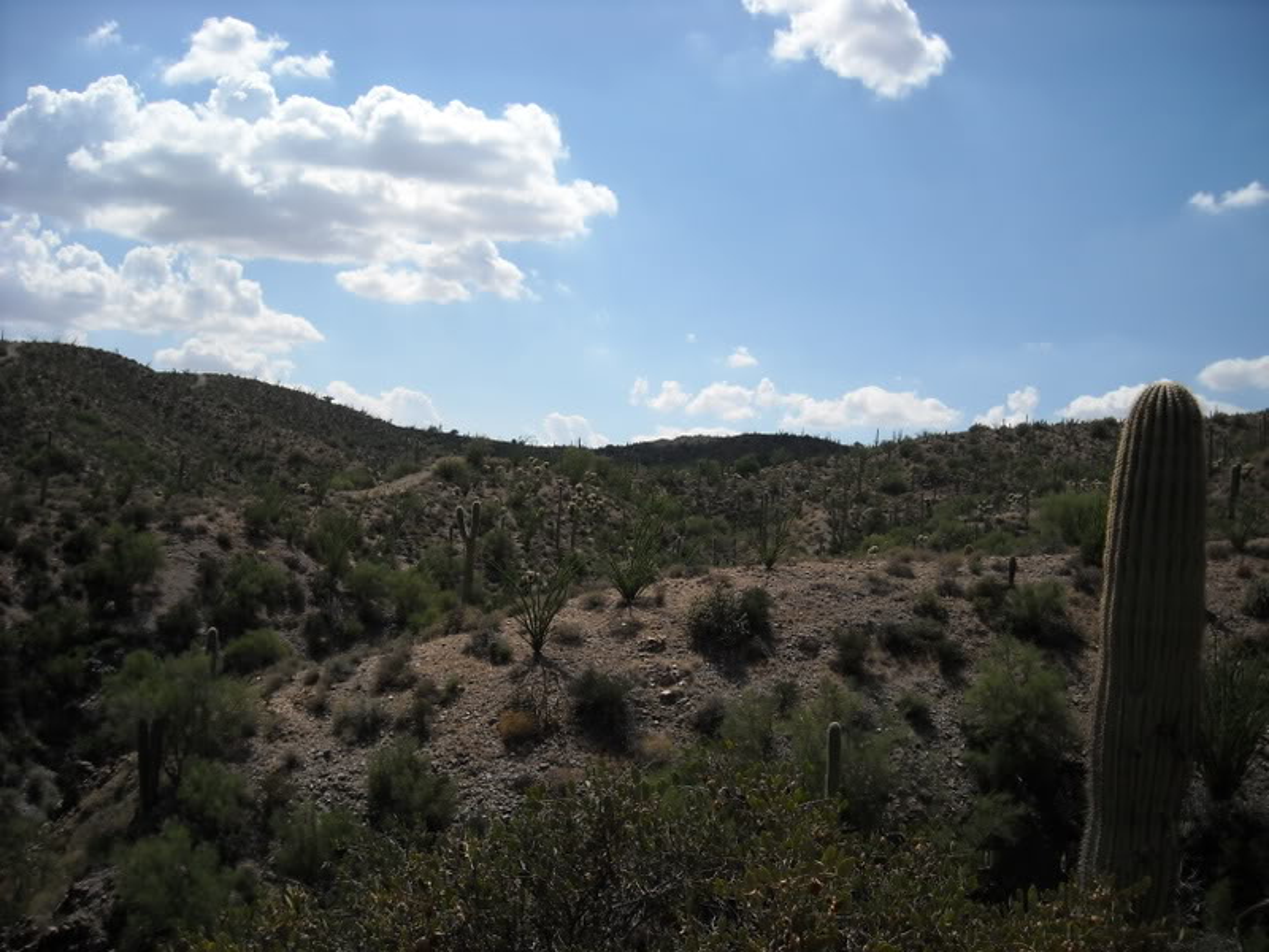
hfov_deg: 52.6
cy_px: 476
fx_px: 1283
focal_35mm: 35
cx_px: 634
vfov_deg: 40.7
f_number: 5.6
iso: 64
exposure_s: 1/544
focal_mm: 5.7
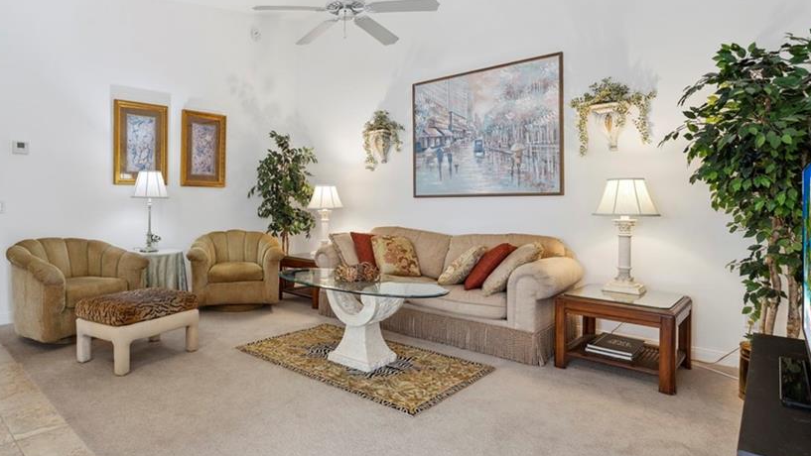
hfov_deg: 81.1
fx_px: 466
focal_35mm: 22
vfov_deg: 51.9
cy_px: 185
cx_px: 326
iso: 100
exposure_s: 1/1.67
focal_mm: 16.5
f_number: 9
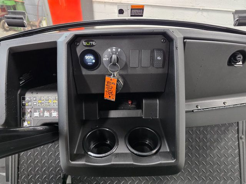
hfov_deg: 73.9
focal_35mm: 23
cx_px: 123
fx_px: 163
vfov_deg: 58.9
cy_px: 92
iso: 640
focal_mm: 6.3
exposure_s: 1/120
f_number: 1.7
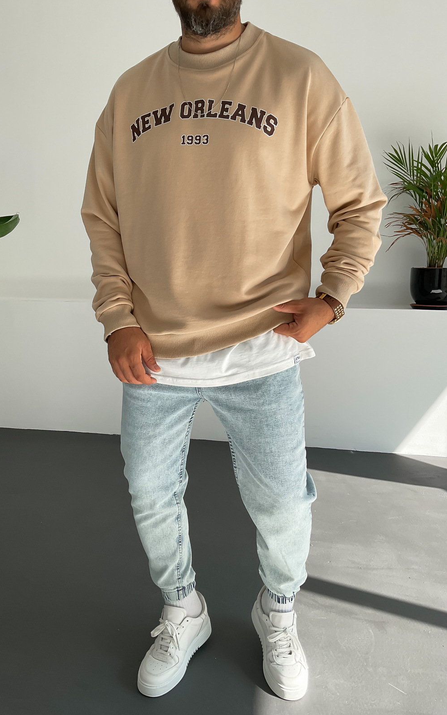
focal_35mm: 31
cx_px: 182
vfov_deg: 61.2
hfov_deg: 40.4
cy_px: 355
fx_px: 604
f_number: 1.8
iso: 16
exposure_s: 1/350
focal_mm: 3
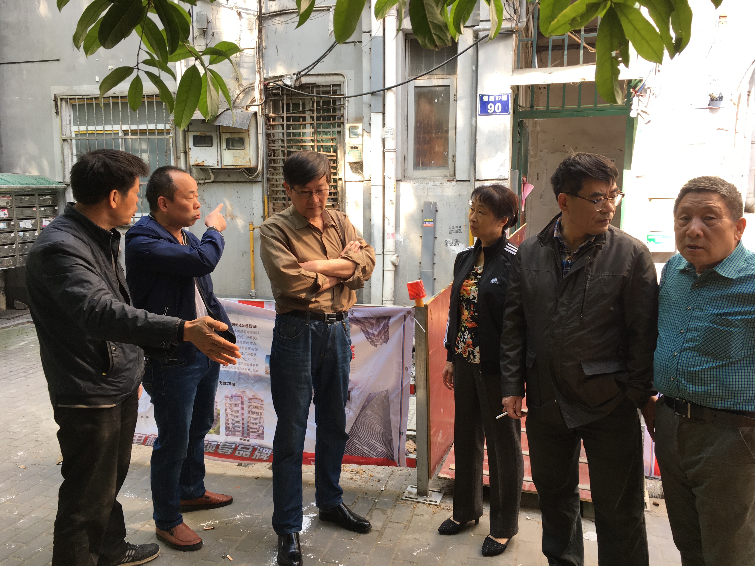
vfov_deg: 48.2
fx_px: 633
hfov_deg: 61.7
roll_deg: +0.0
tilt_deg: -6.5
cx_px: 378
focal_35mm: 29
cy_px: 283
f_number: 2.2
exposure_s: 1/100
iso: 32
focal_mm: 4.15
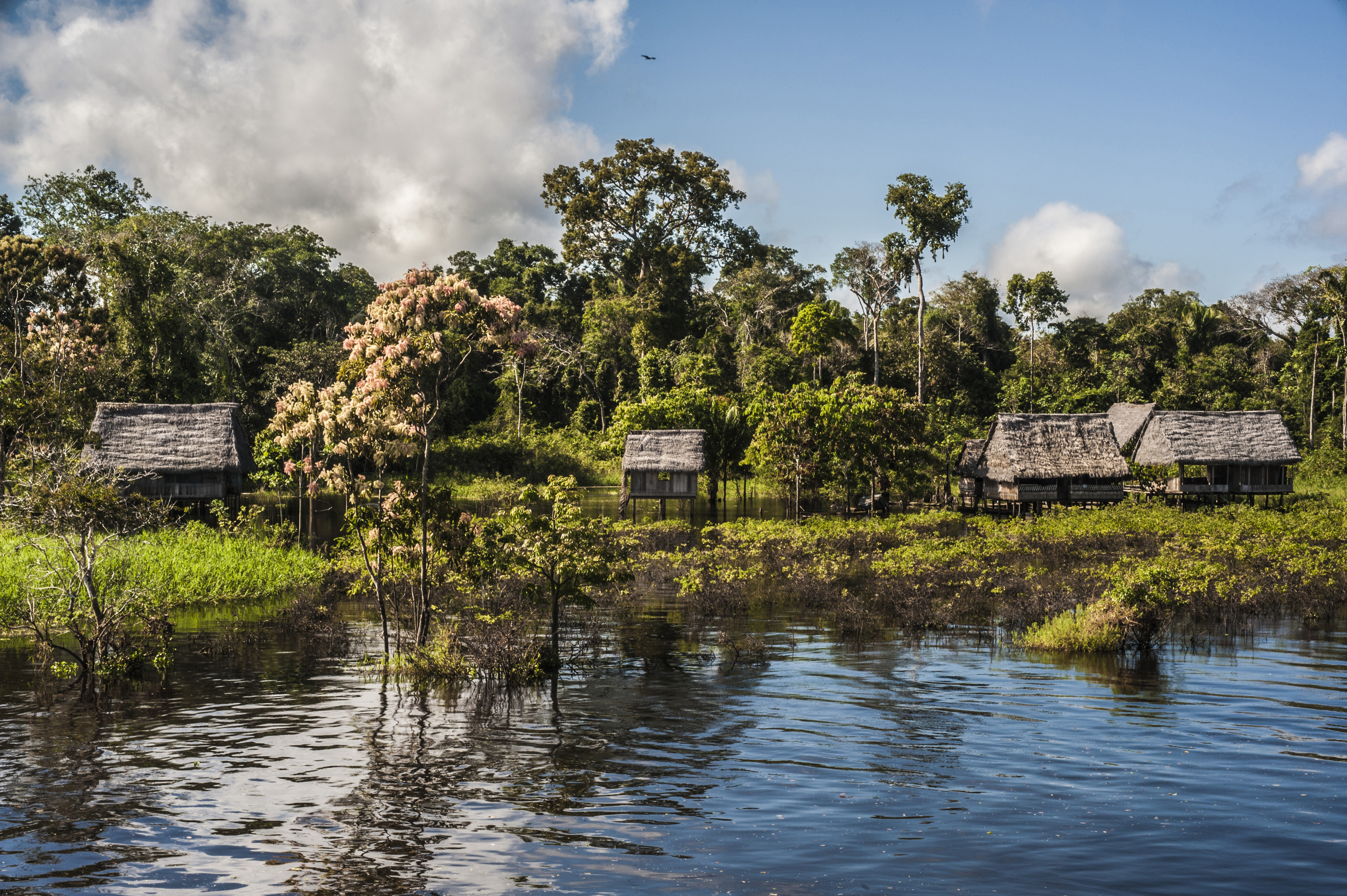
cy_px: 448
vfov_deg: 46.3
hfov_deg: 65.5
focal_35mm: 28
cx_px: 674
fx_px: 1047
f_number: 22
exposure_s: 1/100
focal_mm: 28
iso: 200
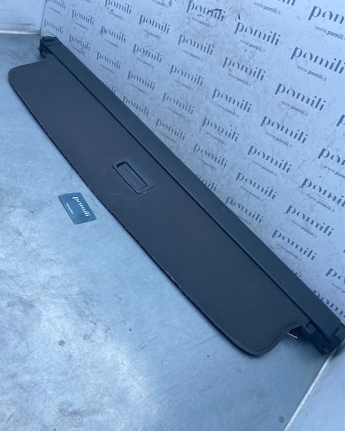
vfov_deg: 62.2
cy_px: 206
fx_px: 357
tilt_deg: -39.7
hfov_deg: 51.5
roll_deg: -29.4
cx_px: 167
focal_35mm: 28
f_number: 1.8
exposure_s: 1/905
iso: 32
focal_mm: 4.25
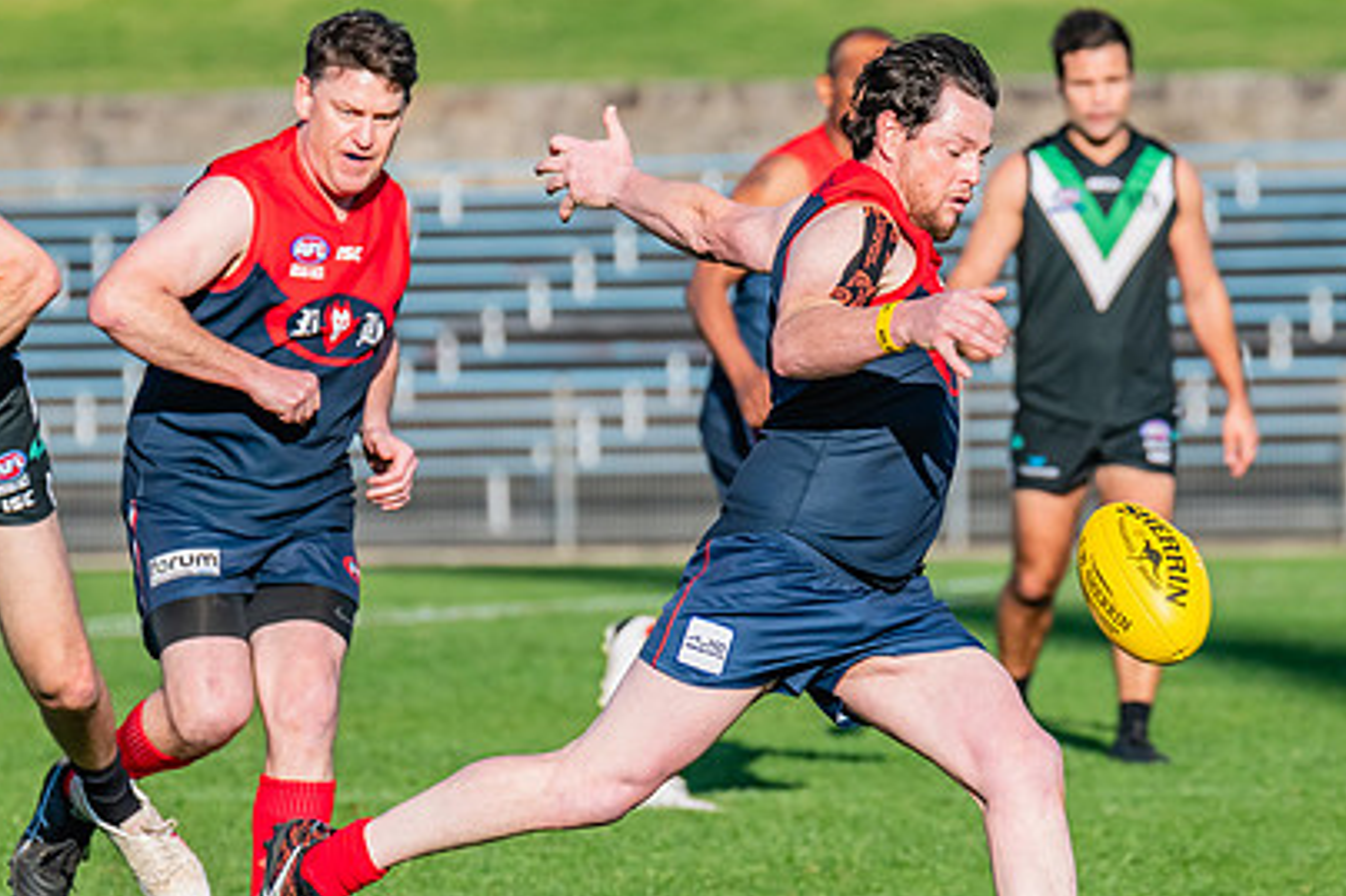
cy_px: 481
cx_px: 716
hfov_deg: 3.4
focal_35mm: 599
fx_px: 22386
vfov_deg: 2.3
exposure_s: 1/1600
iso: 800
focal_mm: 360
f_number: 9
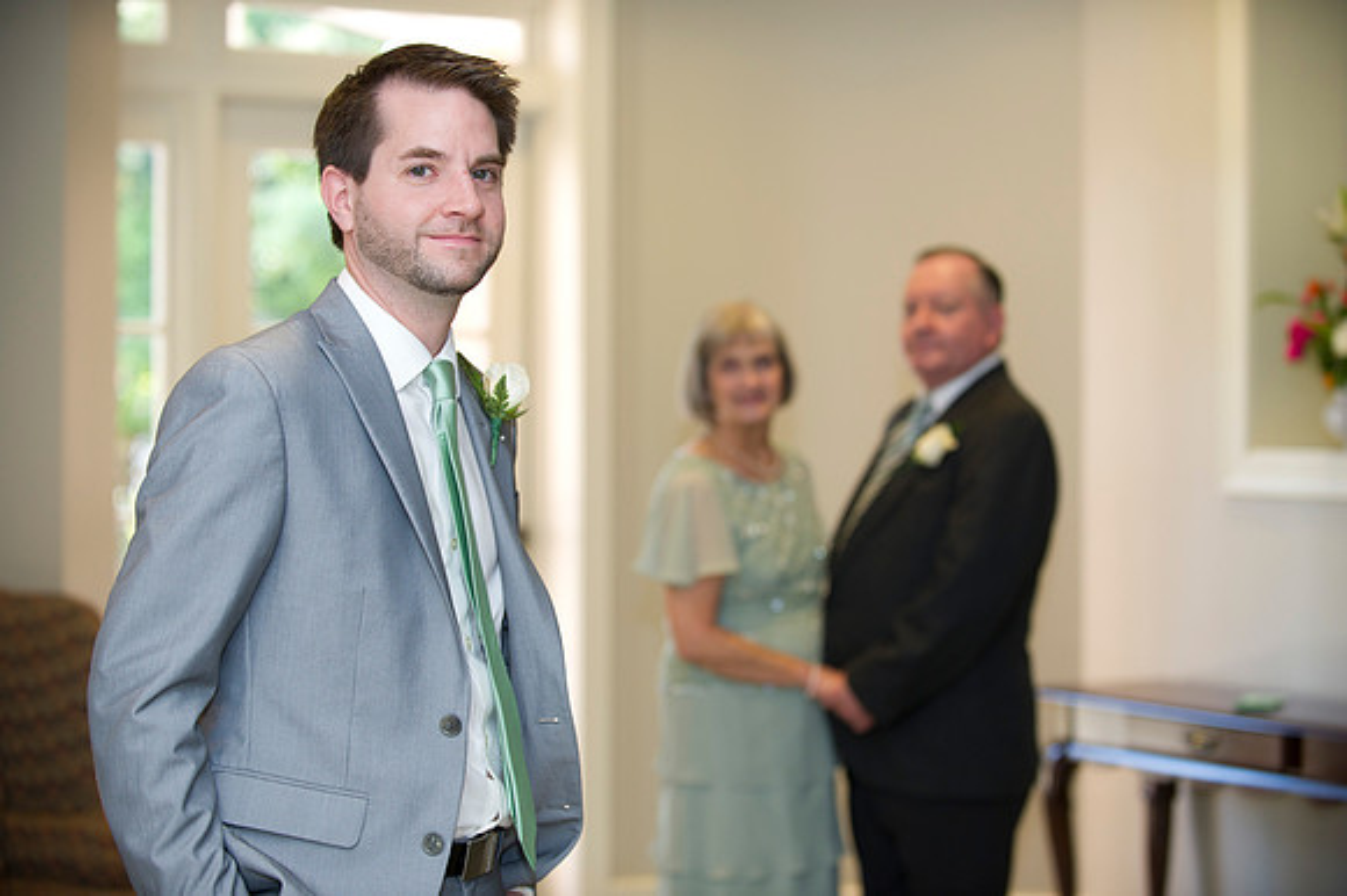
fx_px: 2992
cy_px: 448
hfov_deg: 25.4
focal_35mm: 80
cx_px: 674
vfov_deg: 17.0
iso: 800
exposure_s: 1/200
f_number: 2.8
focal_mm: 80
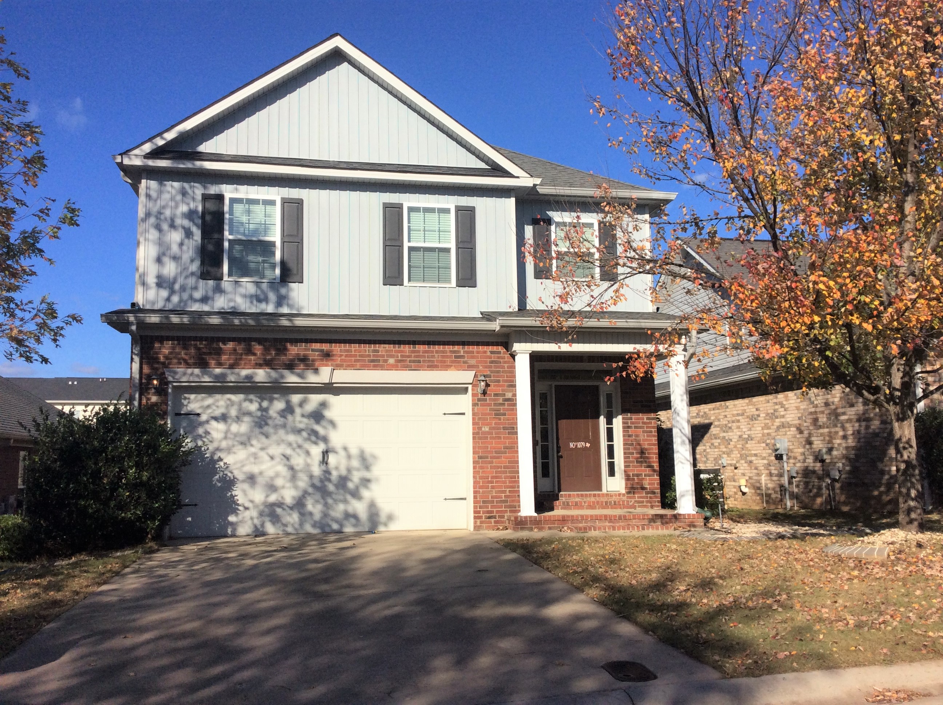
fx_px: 870
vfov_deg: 44.1
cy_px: 352
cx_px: 472
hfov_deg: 56.9
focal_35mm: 32
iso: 32
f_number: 2.4
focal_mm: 3.3
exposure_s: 1/2865
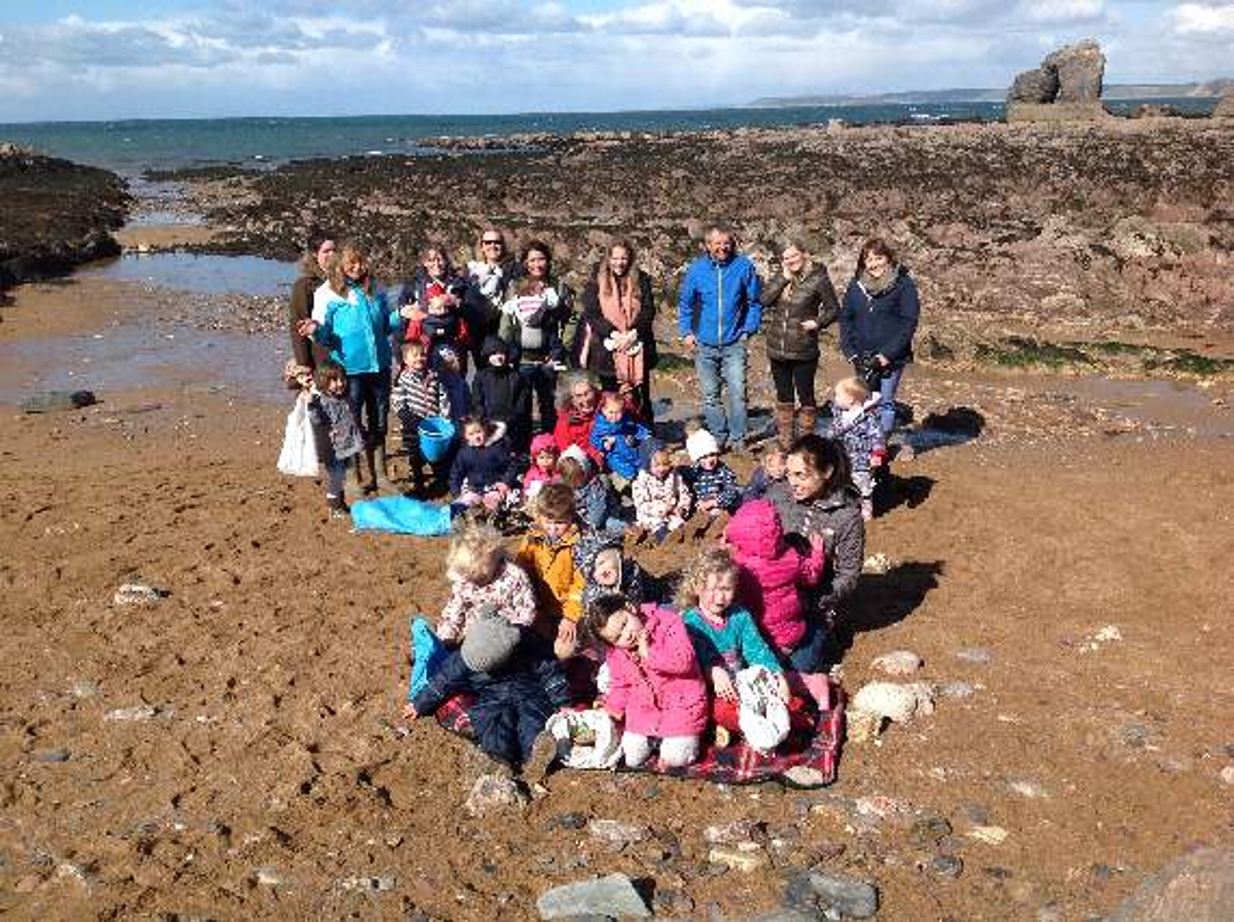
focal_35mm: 35
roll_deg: +1.0
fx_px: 1246
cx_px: 617
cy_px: 461
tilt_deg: -14.7
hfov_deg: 52.7
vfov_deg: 40.6
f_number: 2.4
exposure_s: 1/1890
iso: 50
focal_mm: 4.28
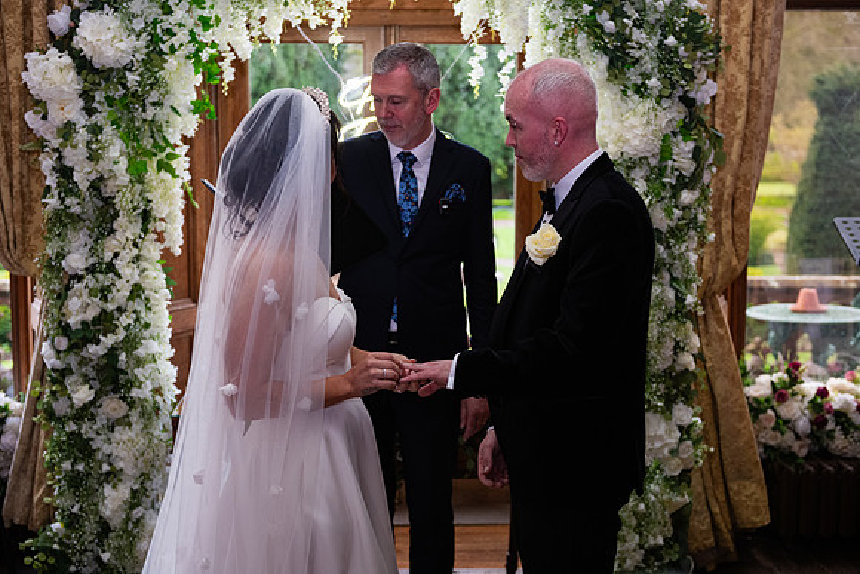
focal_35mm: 55
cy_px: 287
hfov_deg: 36.2
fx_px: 1314
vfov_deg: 24.6
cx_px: 430
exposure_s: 1/160
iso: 1000
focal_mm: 55
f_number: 3.5
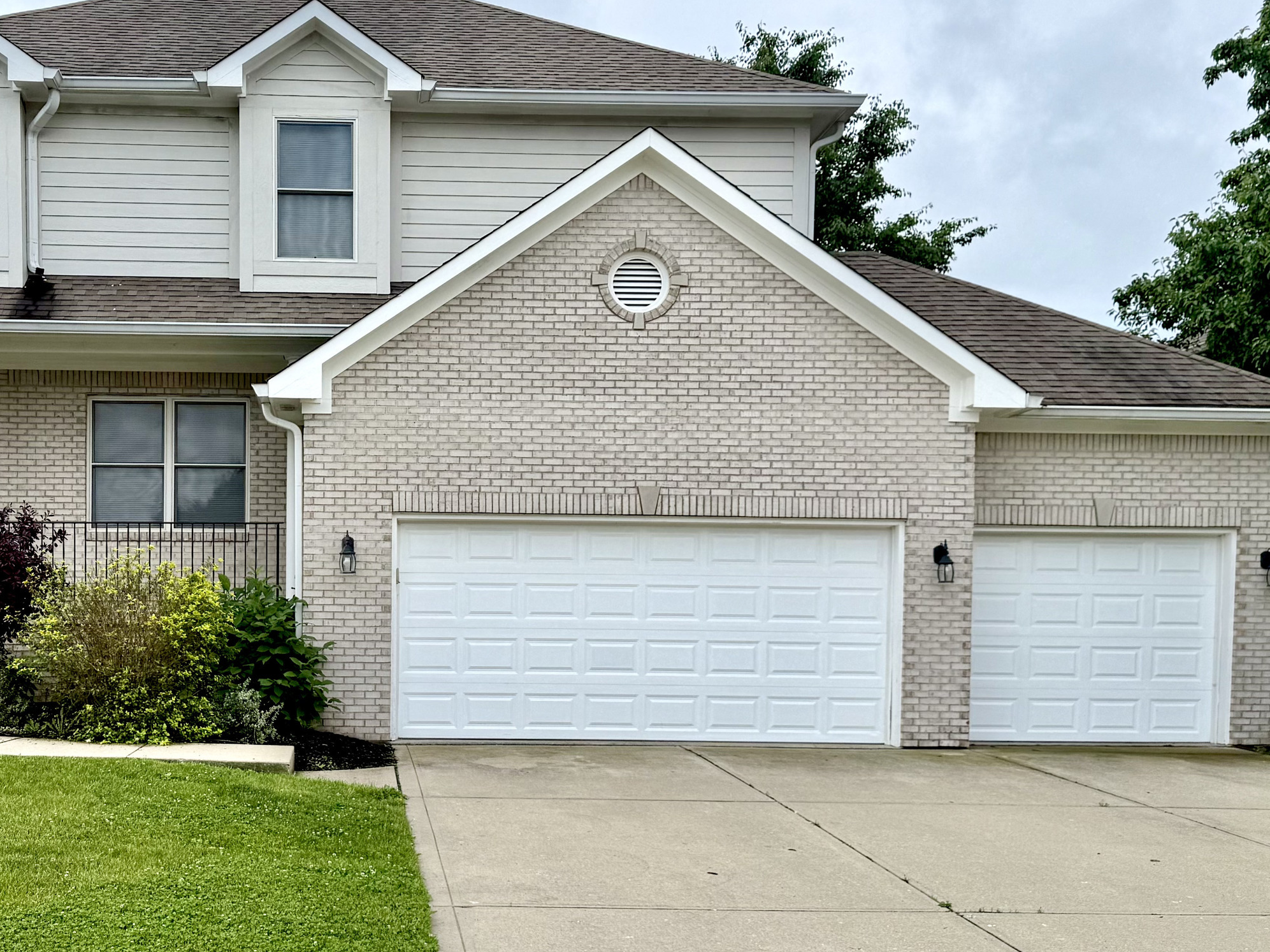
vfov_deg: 38.5
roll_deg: -1.2
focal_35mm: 37
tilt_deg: +9.3
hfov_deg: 49.1
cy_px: 373
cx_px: 402
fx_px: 1357
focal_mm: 6.76
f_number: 1.78
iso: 80
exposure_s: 1/5714
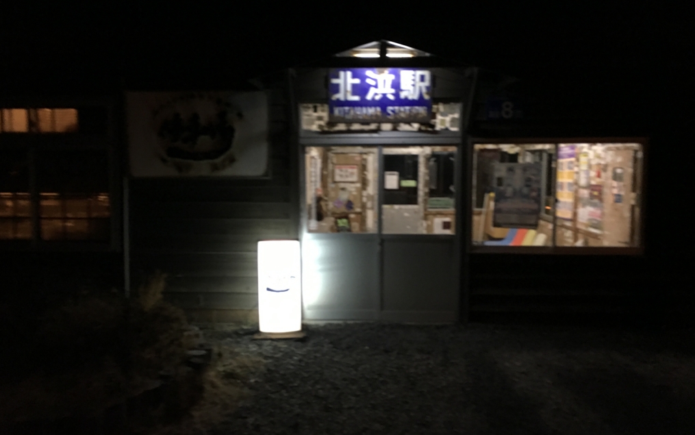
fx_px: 587
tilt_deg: -4.6
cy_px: 206
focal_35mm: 31
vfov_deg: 40.6
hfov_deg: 61.2
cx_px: 350
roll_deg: -0.5
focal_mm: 4.15
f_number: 2.2
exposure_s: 1/17
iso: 200
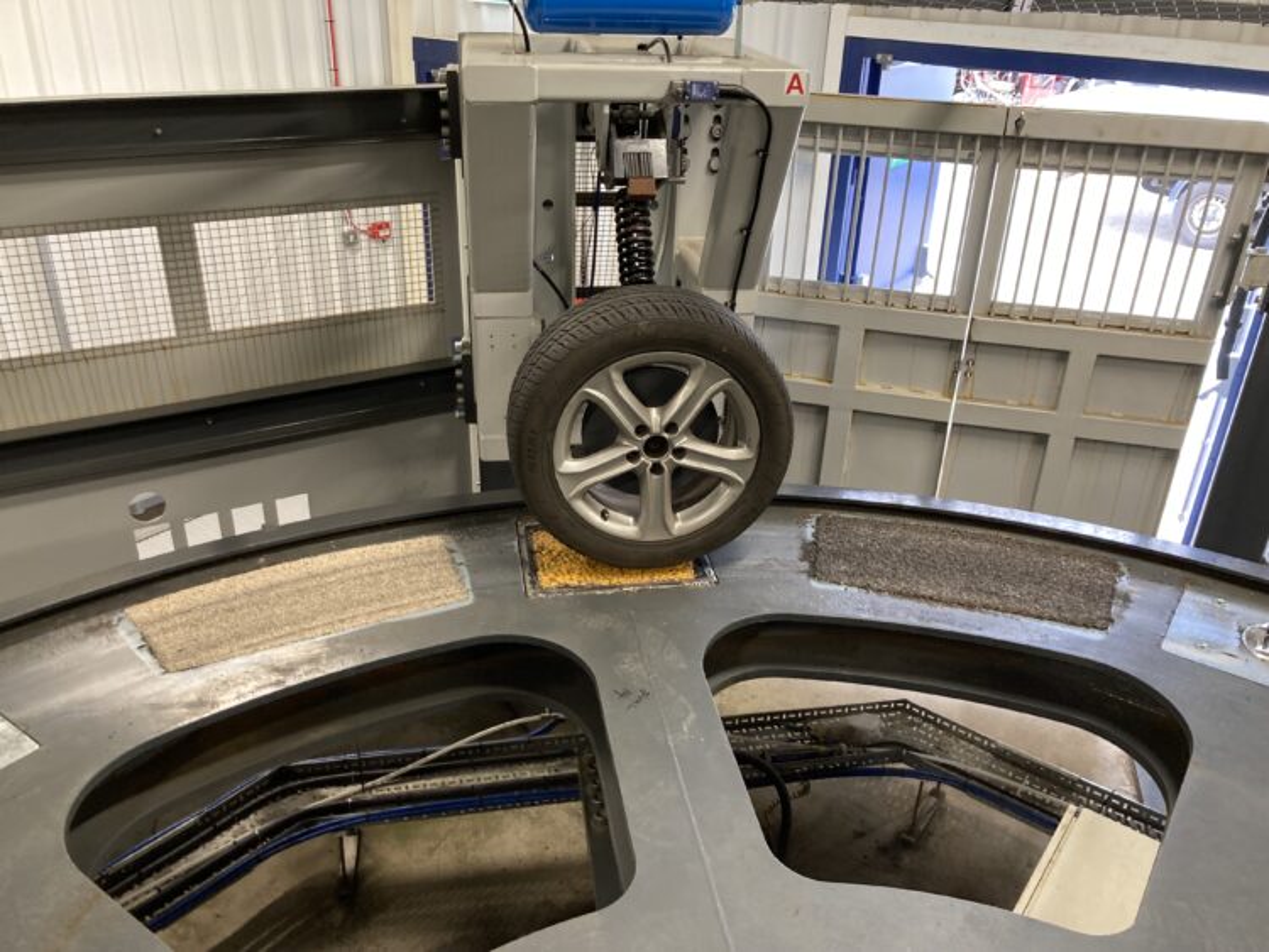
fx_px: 1027
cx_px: 634
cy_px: 476
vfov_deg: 49.8
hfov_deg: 63.4
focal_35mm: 28
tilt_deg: -26.0
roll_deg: -1.5
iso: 160
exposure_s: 1/50
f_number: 1.8
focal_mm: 3.99
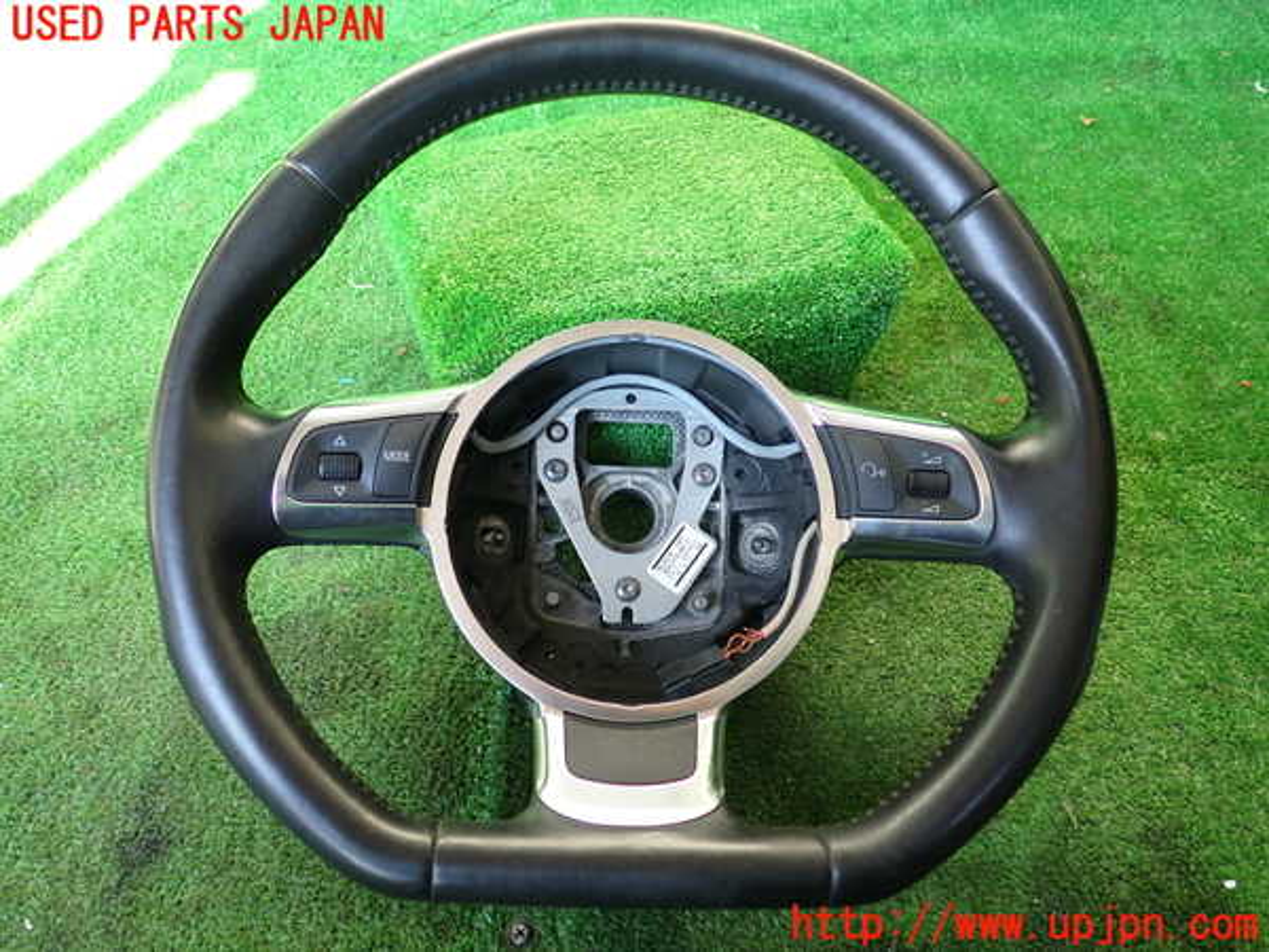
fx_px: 1100
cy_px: 476
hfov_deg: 60.0
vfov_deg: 46.8
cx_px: 634
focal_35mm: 30
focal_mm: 5.4
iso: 200
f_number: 2.3
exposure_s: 1/125
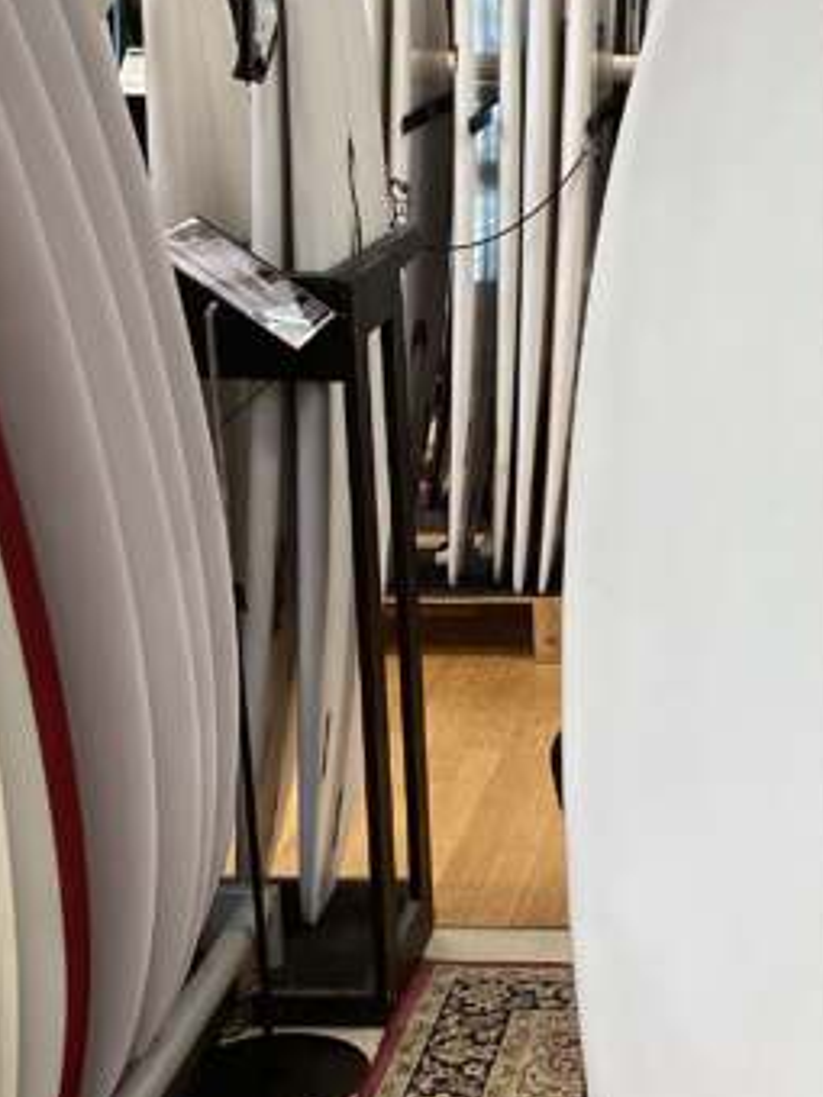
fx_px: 2314
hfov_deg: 19.4
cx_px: 884
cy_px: 681
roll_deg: -3.6
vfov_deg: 26.6
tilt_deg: -16.5
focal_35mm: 73
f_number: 2.4
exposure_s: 1/60
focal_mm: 3.3
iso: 80
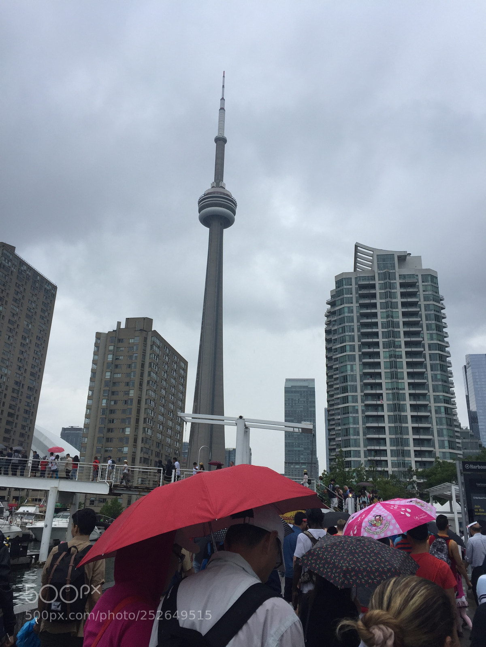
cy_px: 324
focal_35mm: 29
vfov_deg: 61.7
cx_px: 243
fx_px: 543
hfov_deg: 48.2
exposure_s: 1/879
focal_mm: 4.15
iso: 32
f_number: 2.2
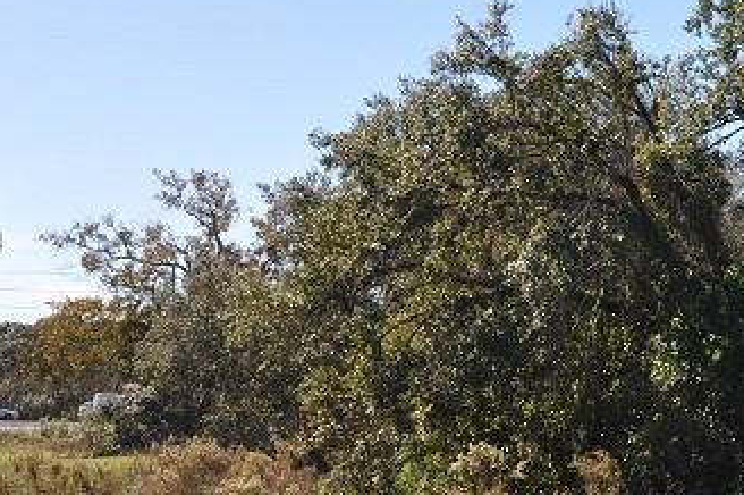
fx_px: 1672
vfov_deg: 16.8
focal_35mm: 81
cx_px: 762
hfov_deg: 23.9
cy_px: 320
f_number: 11
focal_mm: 22
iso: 200
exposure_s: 1/125
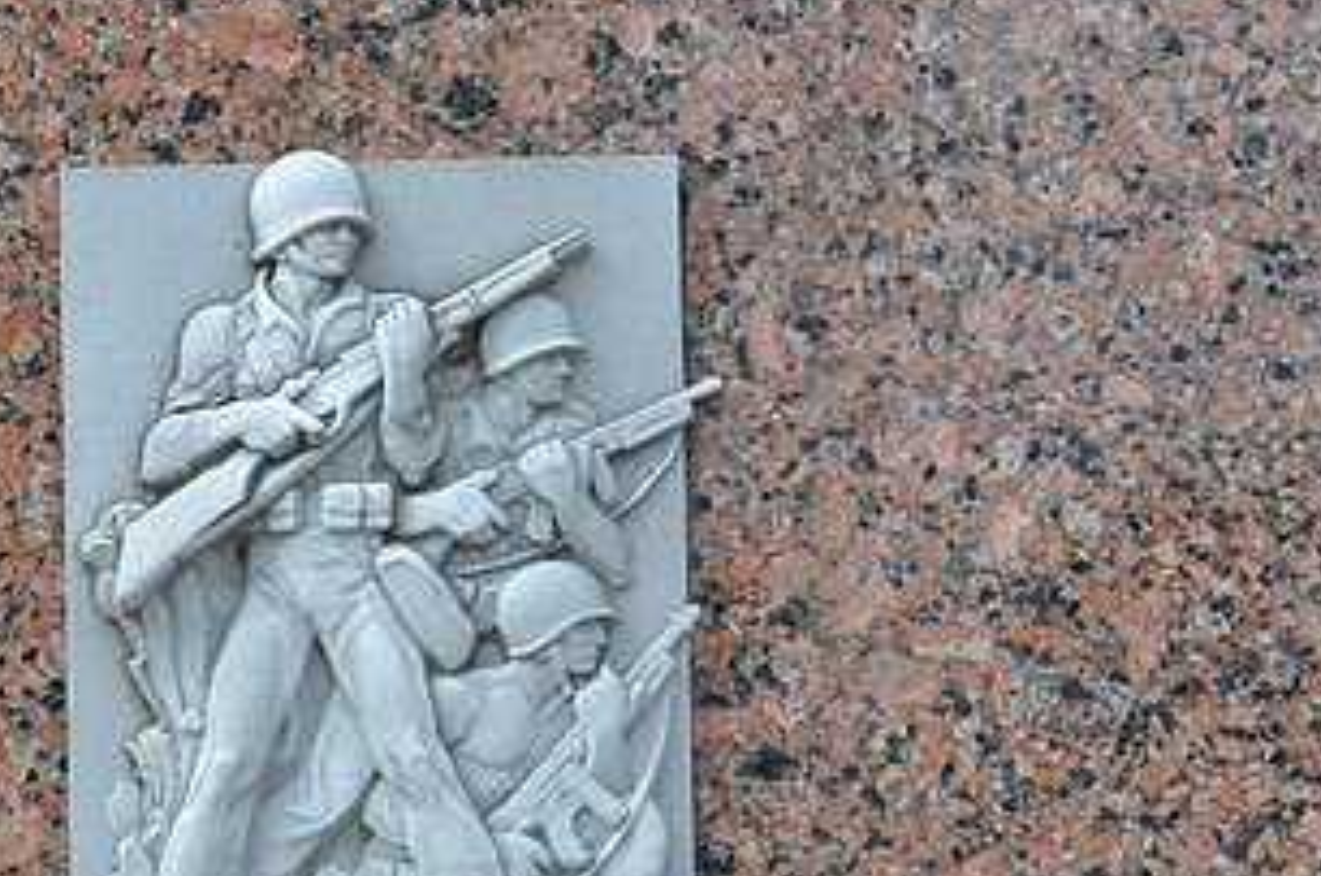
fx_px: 3957
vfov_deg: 12.6
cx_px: 397
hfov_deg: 18.9
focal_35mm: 108
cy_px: 494
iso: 200
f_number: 8
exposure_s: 1/60
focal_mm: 38
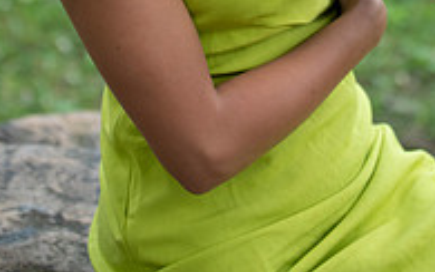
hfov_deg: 12.7
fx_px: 1957
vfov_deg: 7.7
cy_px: -218
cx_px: 230
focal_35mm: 165
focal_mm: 70
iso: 200
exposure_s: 1/320
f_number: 2.8
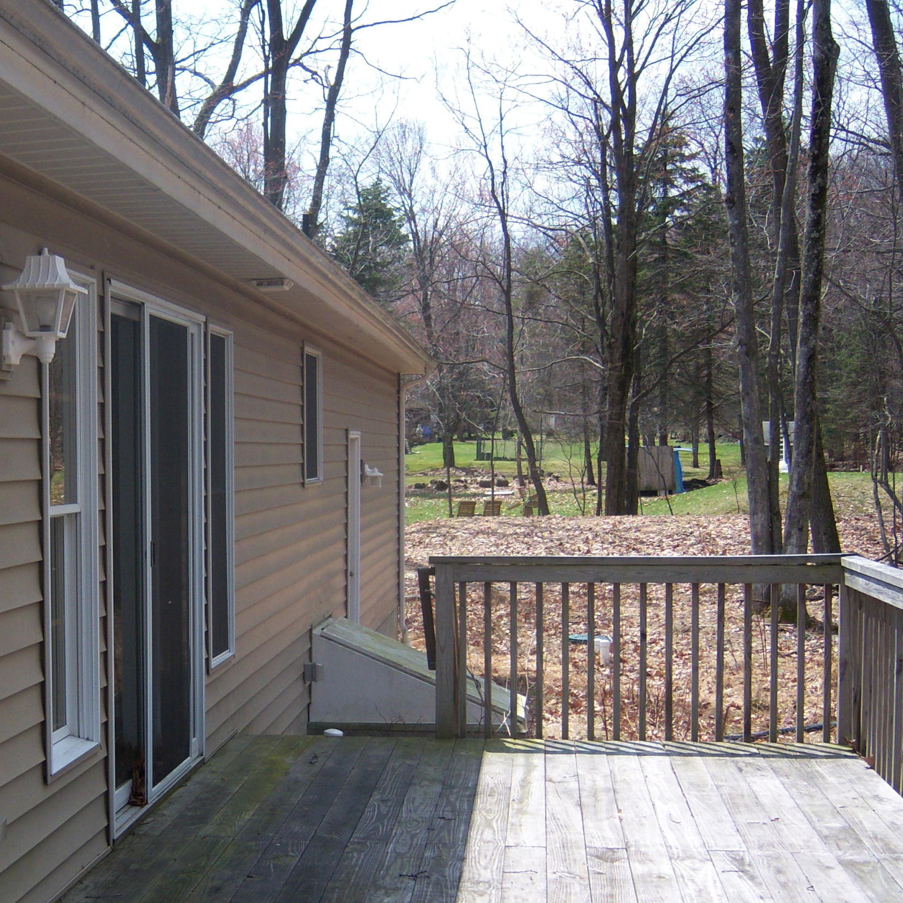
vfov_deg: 29.4
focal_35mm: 58
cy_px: 565
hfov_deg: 28.8
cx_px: 158
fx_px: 1712
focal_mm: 7.5
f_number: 2.8
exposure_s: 1/800
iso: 80
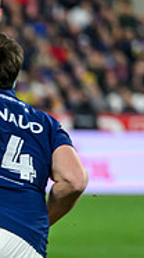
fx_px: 7324
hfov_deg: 1.1
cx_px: -280
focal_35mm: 1074
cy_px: 271
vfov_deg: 2.0
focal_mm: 200
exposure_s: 1/1250
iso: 2000
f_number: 3.2
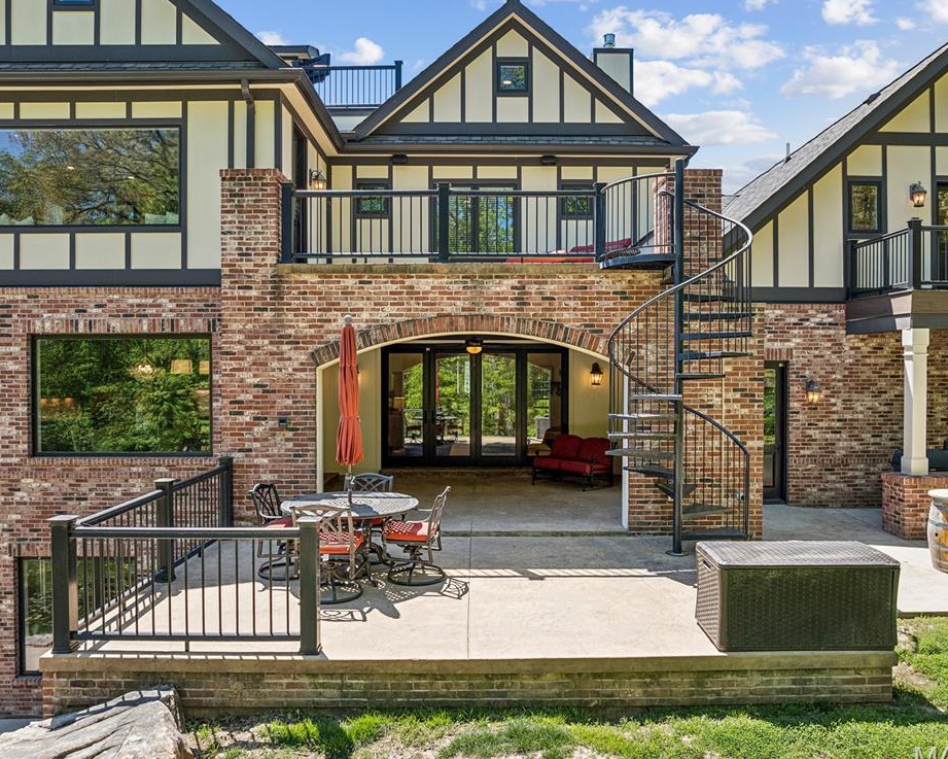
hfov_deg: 66.0
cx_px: 490
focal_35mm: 26
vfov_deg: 54.9
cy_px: 385
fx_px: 730
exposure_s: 1/20
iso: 150
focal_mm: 12.3
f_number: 2.8
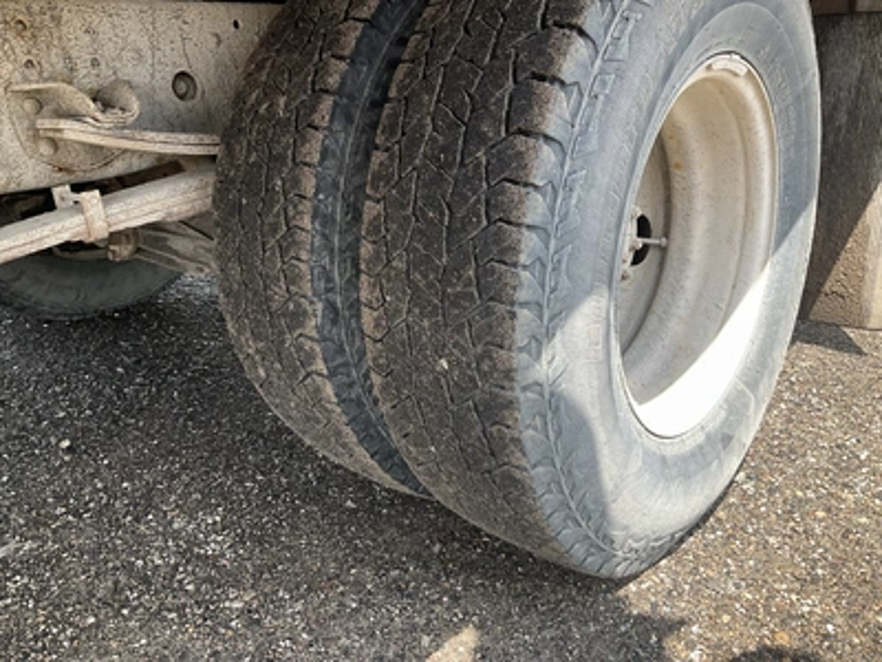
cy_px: 331
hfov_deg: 61.7
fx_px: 739
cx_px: 441
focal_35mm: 29
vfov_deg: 48.2
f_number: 1.8
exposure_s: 1/325
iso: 25
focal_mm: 3
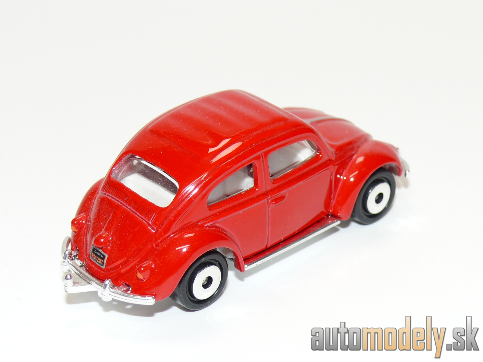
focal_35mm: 93
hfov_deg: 21.1
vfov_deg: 15.9
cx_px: 242
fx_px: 1298
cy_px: 181
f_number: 4
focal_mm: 12.7
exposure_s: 1/30
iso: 100
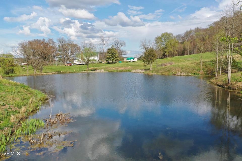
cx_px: 121
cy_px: 80
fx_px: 188
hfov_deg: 65.5
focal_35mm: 28
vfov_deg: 46.4
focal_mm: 10.26
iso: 100
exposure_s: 1/320
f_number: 5
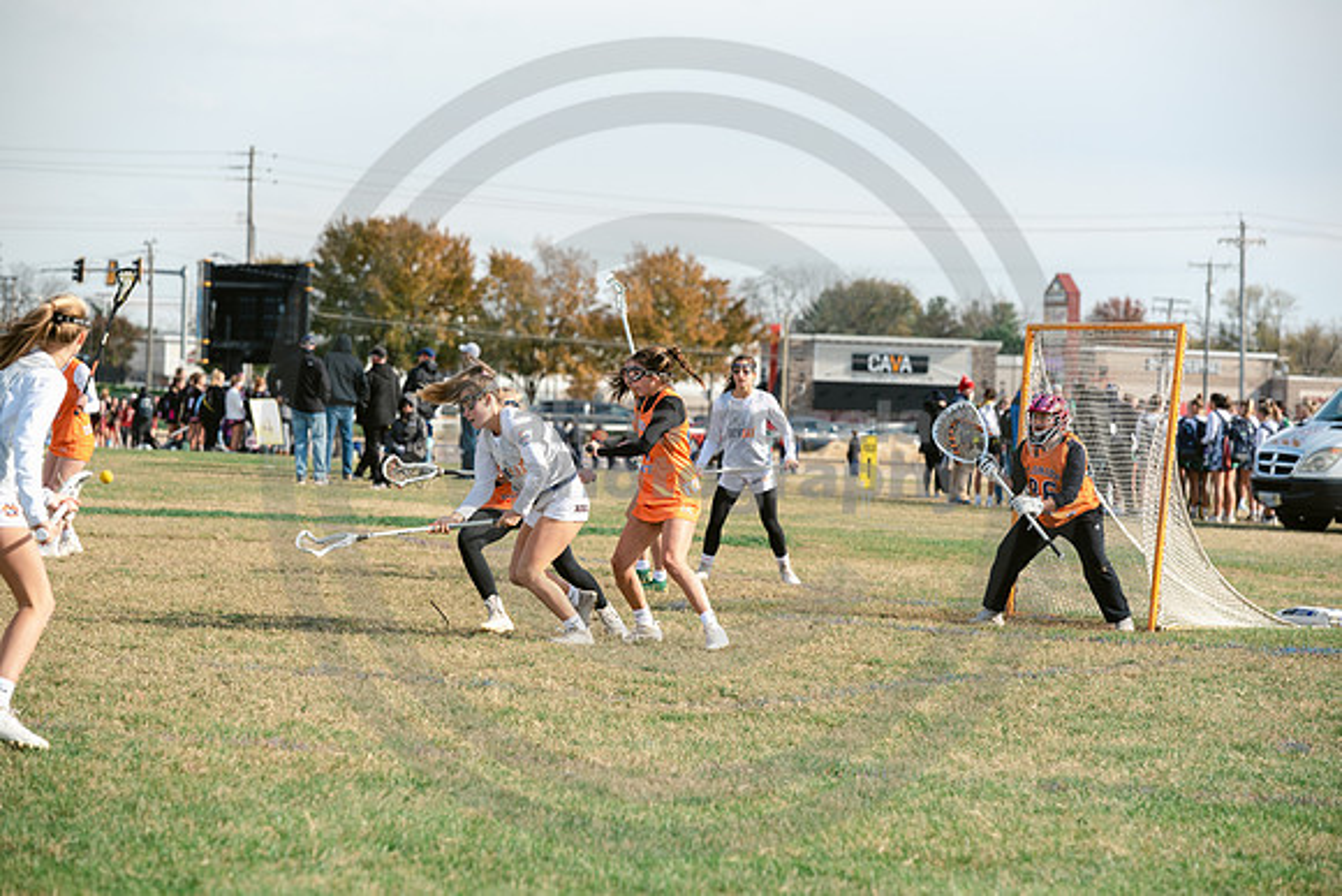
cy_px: 448
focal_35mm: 135
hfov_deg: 15.2
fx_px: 5033
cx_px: 671
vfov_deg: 10.2
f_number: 5
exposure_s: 1/1600
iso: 250
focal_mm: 135
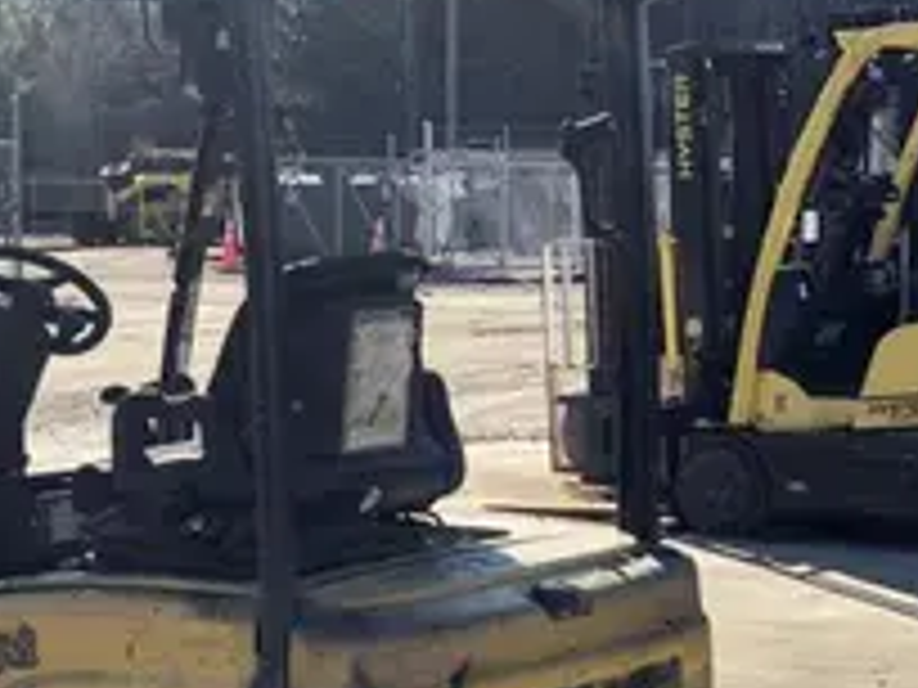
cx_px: 198
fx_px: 2705
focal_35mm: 102
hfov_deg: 19.1
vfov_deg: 14.4
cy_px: 607
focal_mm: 6
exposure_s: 1/600
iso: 16
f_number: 2.4
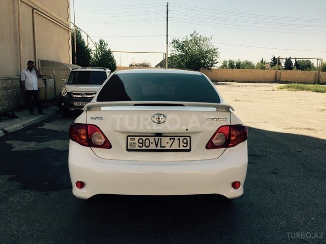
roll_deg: -2.7
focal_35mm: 29
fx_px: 273
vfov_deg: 48.2
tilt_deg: -11.7
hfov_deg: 61.7
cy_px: 122
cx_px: 163
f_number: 2.2
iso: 32
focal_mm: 4.15
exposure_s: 1/2198
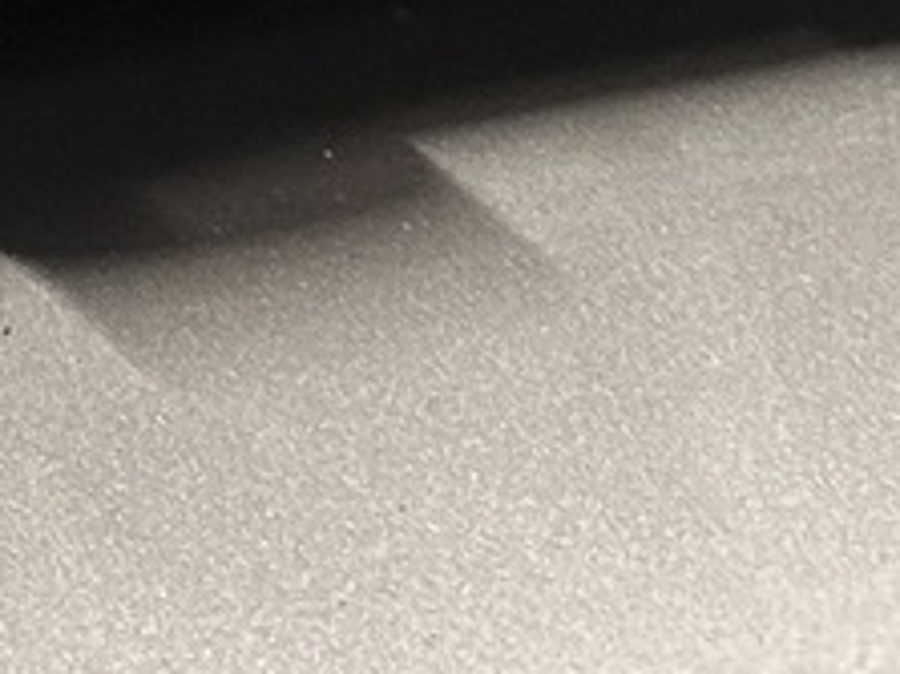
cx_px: 323
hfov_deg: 6.4
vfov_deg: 4.6
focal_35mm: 310
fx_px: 8056
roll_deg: -2.0
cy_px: -1380
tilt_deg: -15.0
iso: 250
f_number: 1.78
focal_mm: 6.86
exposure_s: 1/33
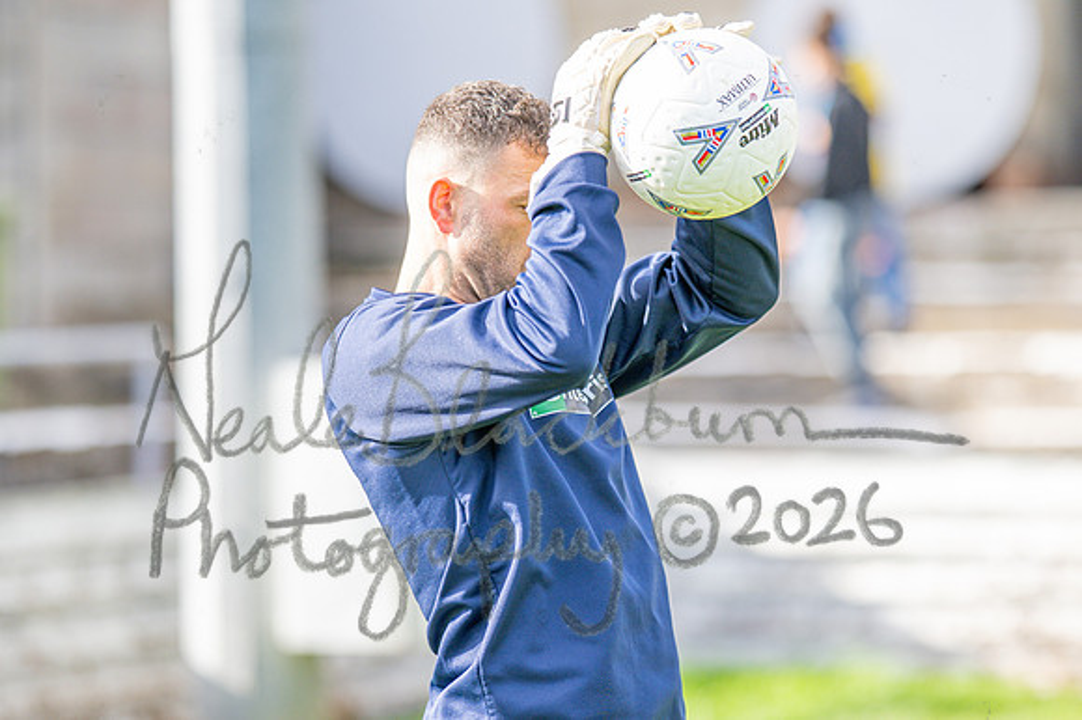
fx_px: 6068
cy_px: 360
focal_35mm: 202
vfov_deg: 6.8
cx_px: 541
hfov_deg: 10.2
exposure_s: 1/2000
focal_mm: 135
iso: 280
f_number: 1.8
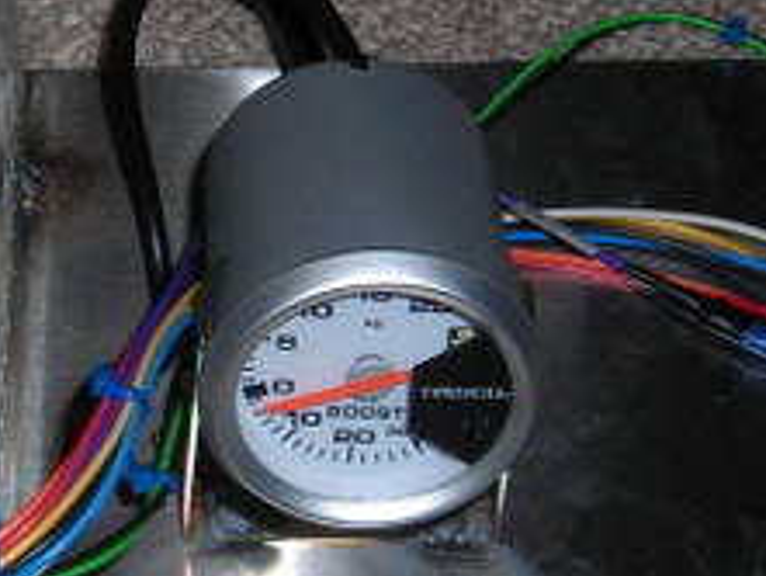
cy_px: 326
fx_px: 2435
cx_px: 156
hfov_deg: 17.7
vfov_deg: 13.5
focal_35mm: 110
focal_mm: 6.3
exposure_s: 1/60.1
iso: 50
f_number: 3.2
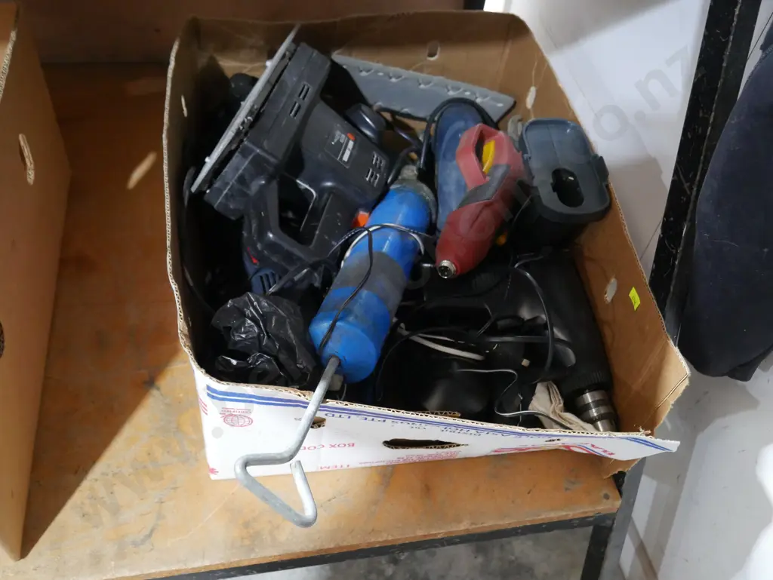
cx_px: 386
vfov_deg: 41.8
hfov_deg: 53.9
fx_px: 760
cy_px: 290
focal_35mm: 34
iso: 3200
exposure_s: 1/40
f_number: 4
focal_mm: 17
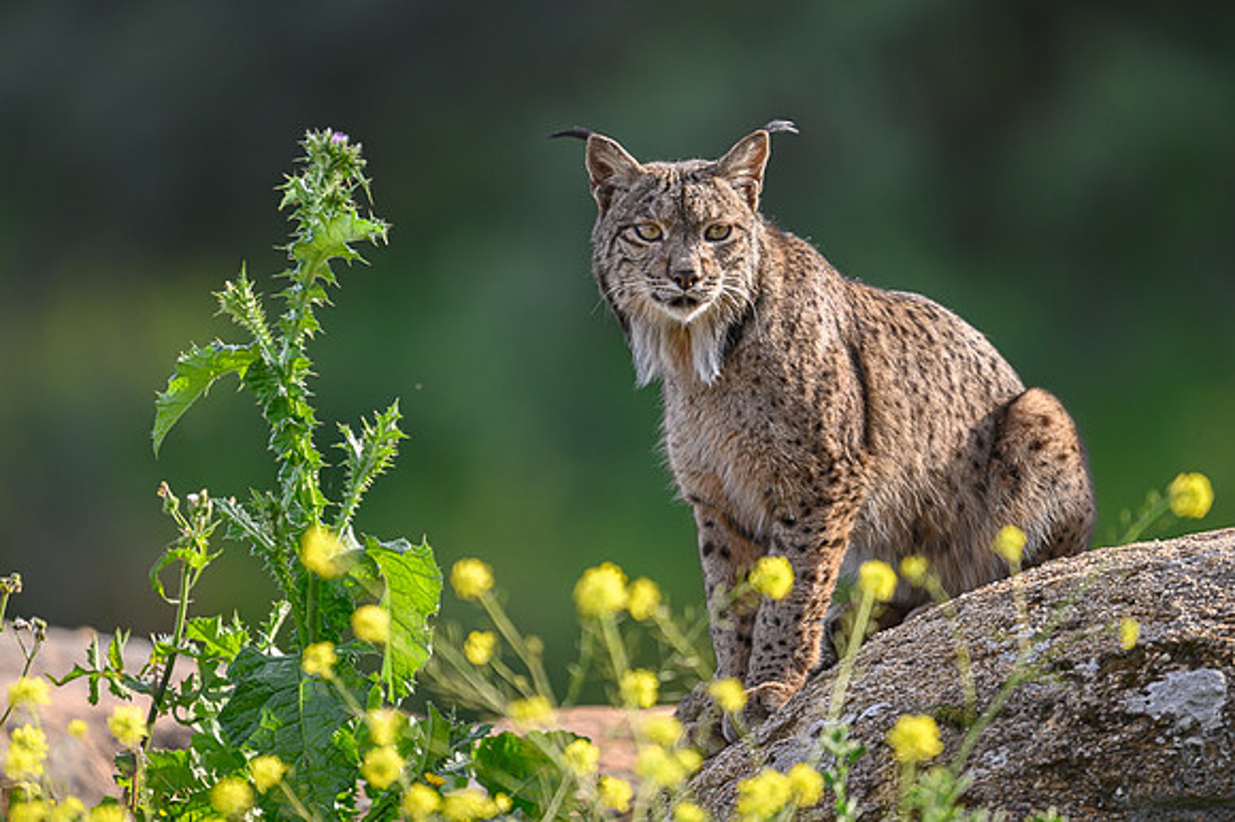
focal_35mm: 626
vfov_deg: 2.2
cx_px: 690
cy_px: 410
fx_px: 21450
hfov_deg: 3.3
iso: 720
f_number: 4
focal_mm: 560
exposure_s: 1/2000
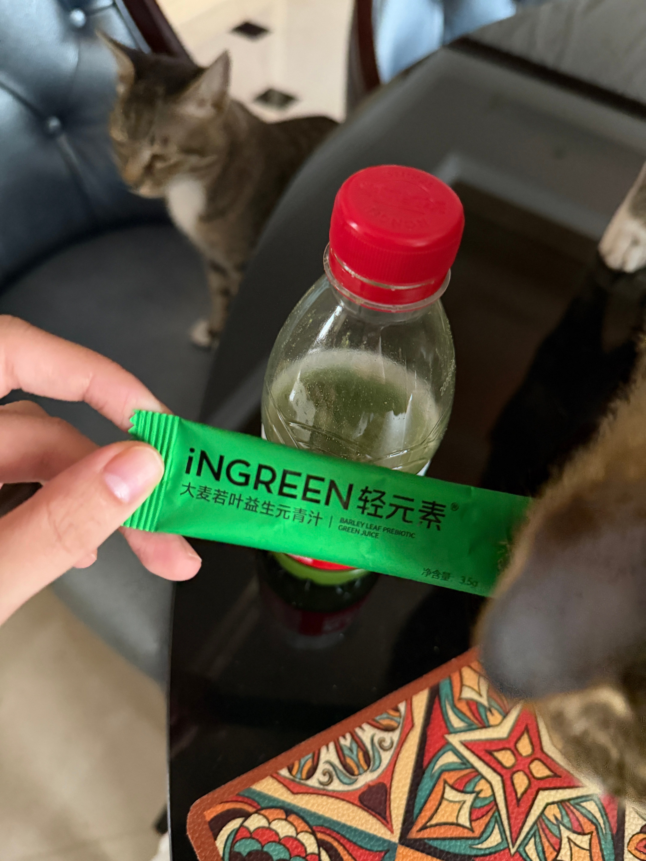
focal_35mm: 24
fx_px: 597
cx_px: 323
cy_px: 430
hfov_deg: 56.8
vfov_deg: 71.6
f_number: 1.78
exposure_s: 1/33
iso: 800
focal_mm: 6.76
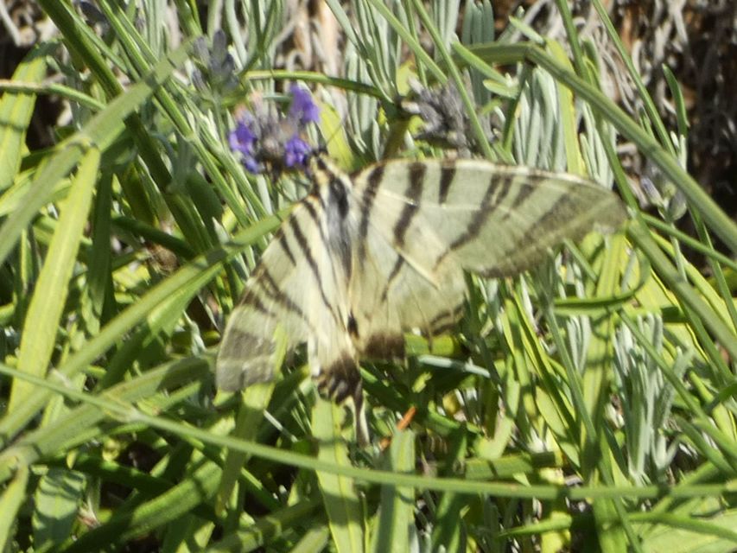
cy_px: 276
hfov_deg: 10.8
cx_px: 368
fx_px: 3897
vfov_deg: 8.1
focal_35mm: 183
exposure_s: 1/100
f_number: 5.5
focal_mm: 32.7
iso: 80
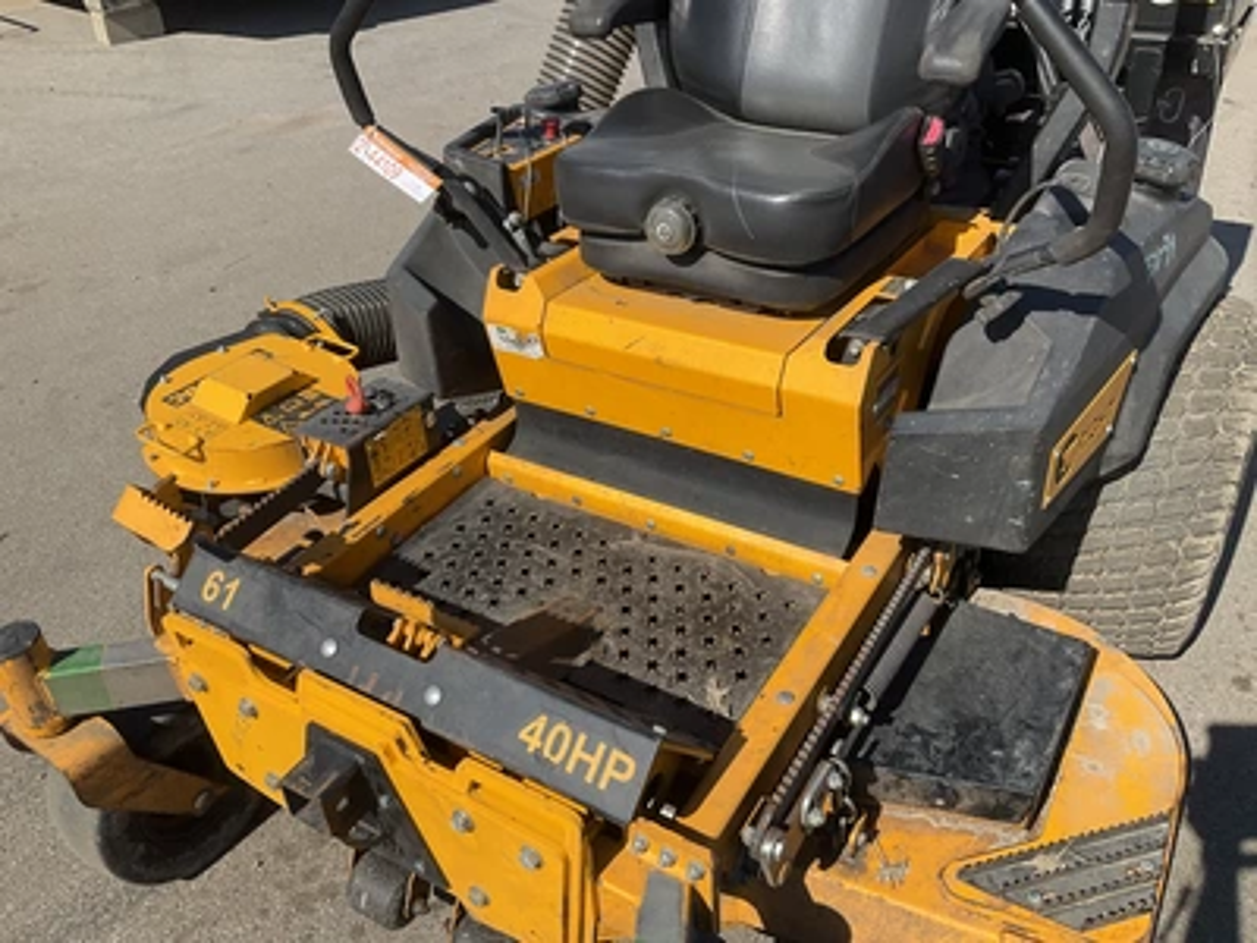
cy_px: 472
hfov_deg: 61.7
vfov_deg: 48.2
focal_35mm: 29
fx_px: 1053
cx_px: 628
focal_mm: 3
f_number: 1.8
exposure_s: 1/1984
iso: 25
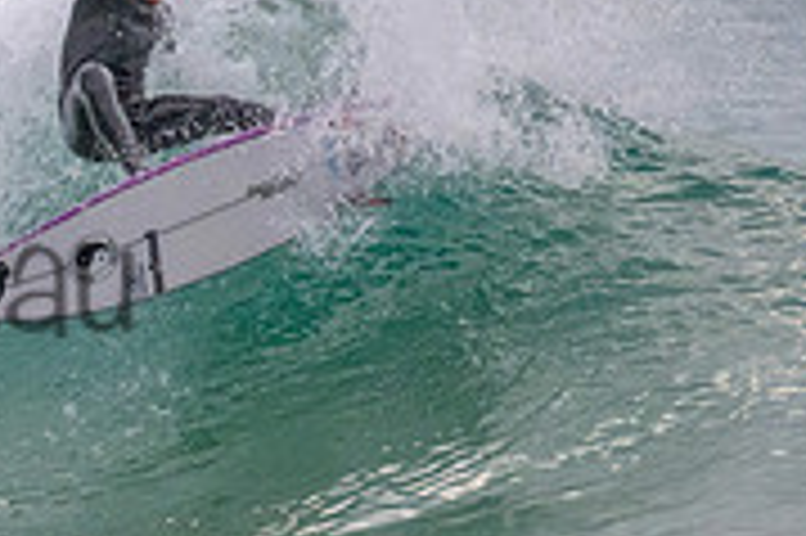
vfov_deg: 0.5
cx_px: -342
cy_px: 227
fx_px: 58112
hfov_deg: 0.8
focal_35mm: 2598
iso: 2800
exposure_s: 1/1250
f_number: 11
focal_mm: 800
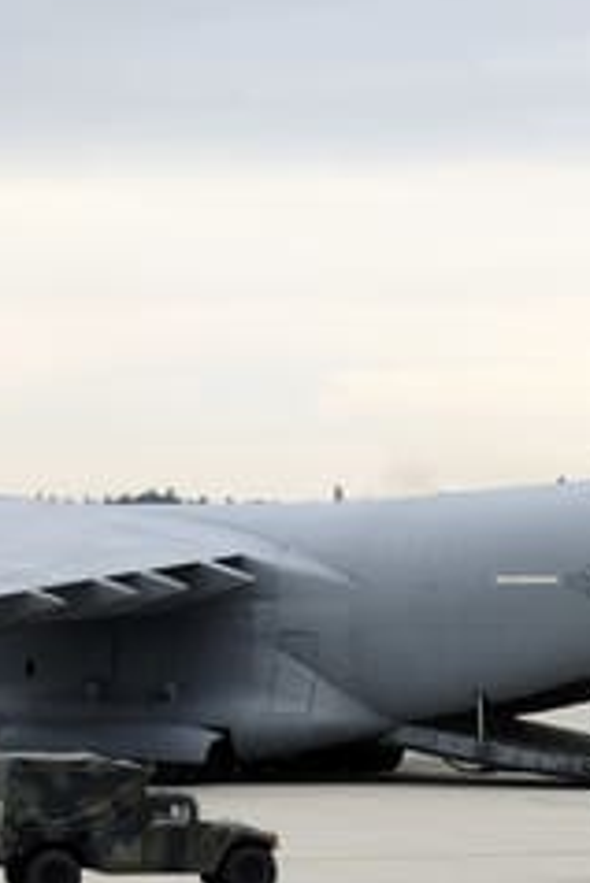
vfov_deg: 10.9
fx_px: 4615
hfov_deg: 7.3
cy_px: 436
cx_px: 735
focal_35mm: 188
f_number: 6.3
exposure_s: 1/320
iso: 320
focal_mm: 70
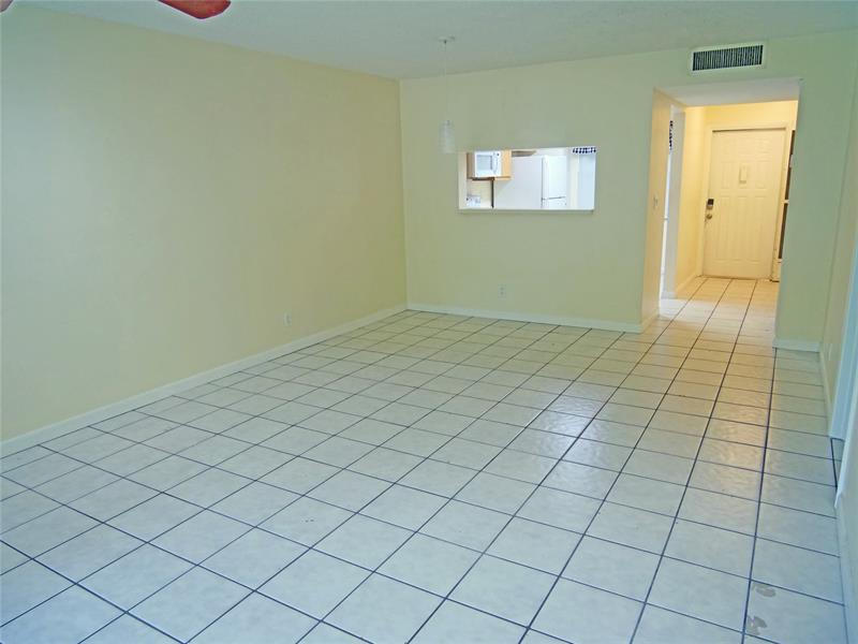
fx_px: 595
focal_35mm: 24
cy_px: 322
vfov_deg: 56.8
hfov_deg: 71.6
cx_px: 429
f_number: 3.5
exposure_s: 1/60
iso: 640
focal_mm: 12
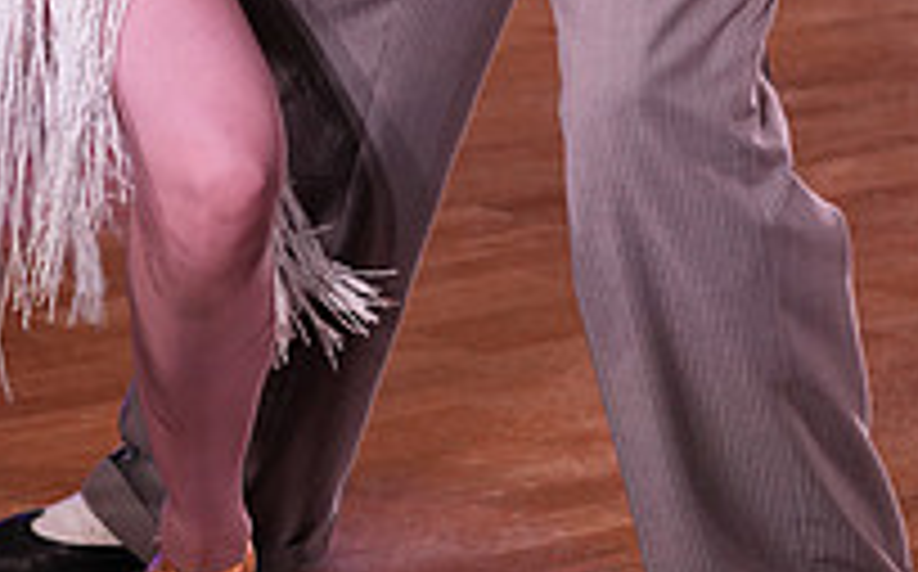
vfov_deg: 6.3
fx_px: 5073
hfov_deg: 10.3
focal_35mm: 203
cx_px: 304
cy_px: -558
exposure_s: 1/200
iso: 2000
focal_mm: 70
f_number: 5
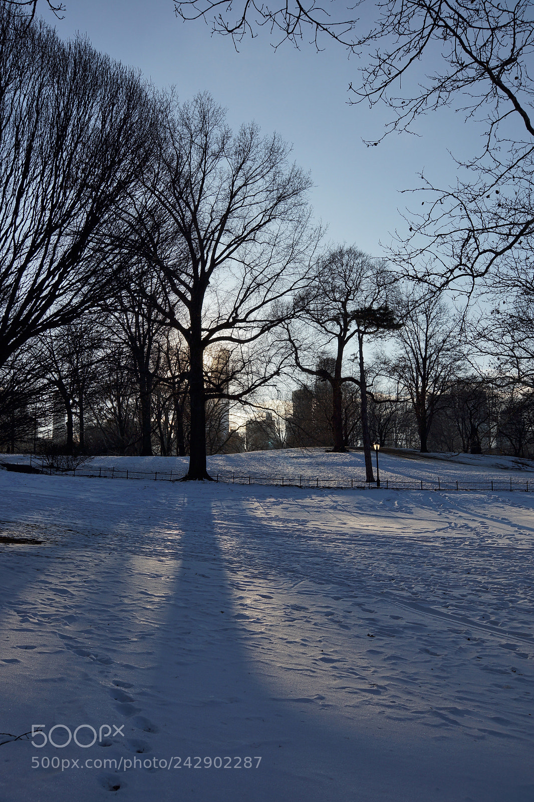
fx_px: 668
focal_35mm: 30
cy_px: 401
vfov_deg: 61.9
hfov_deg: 43.6
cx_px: 267
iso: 100
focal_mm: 20
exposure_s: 1/400
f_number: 8
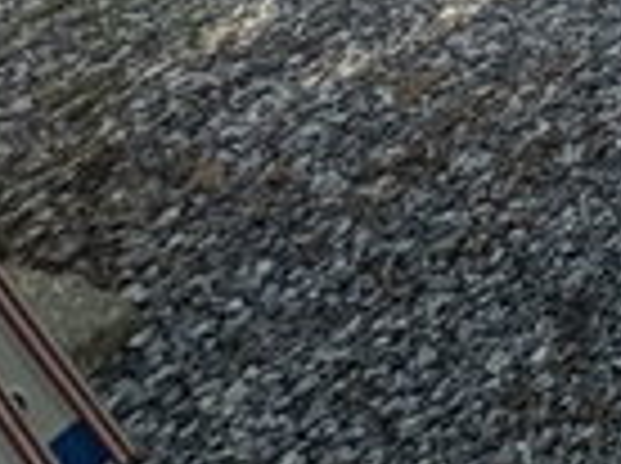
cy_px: -815
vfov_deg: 12.2
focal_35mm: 78
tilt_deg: -15.9
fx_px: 1397
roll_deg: +2.1
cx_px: 1714
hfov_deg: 12.8
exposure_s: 1/125
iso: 40
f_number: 2.2
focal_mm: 2.22
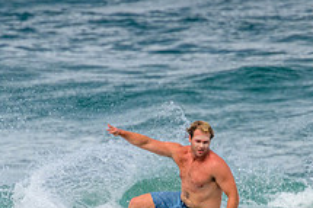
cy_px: 251
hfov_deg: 1.0
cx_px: 151
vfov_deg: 0.6
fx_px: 18782
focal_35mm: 2162
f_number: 11
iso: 1000
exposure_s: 1/2000
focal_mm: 800
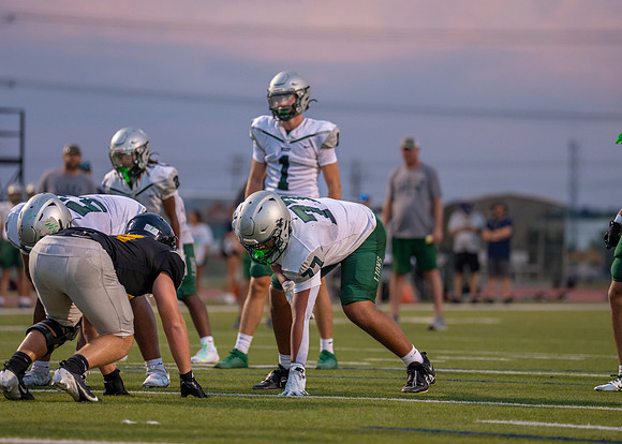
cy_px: 204
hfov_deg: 9.0
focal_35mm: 223
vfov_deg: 6.4
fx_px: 3946
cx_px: 300
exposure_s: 1/1000
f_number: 2.8
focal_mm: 182
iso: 2000
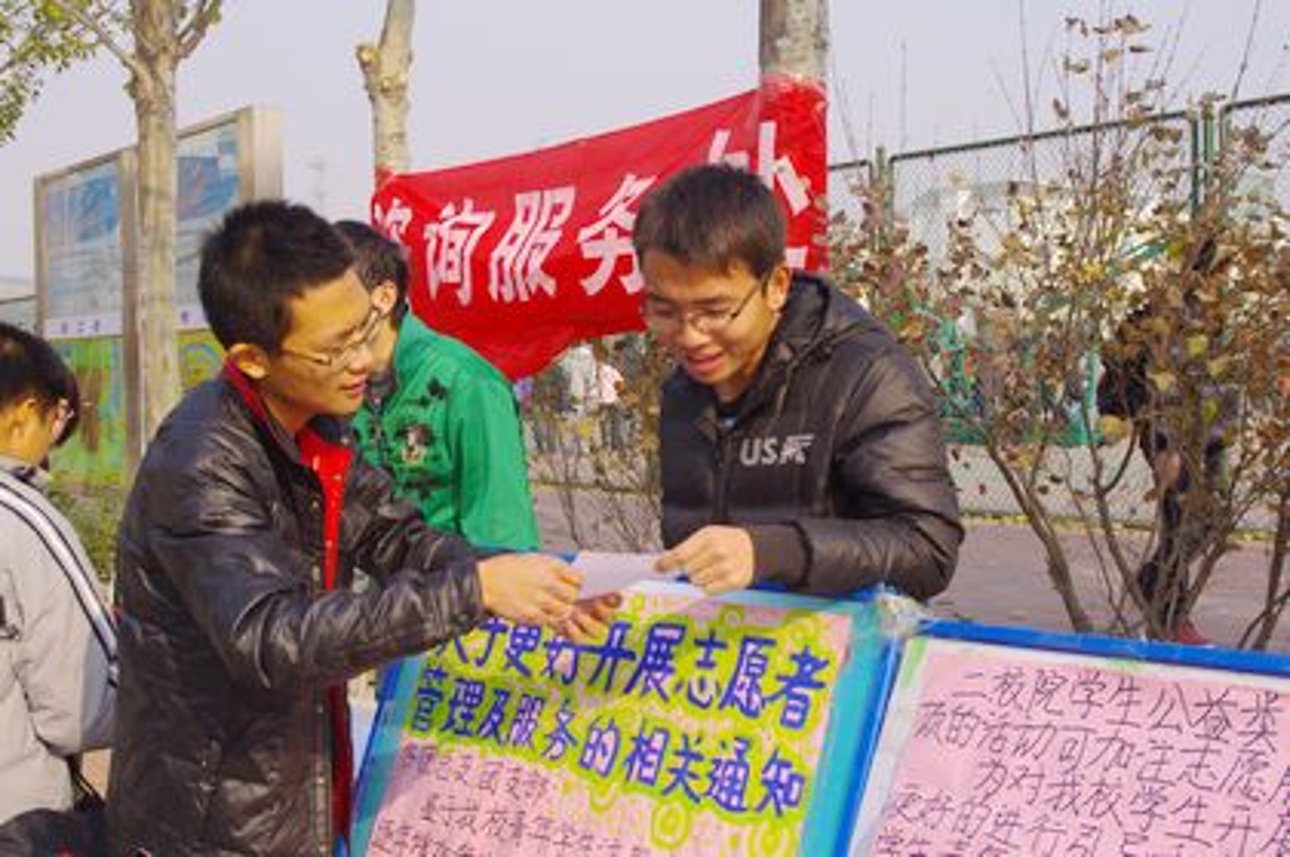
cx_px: 645
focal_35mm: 42
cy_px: 428
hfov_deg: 46.4
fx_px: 1503
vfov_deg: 31.8
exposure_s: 1/200
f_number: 8
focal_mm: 28.13
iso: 200
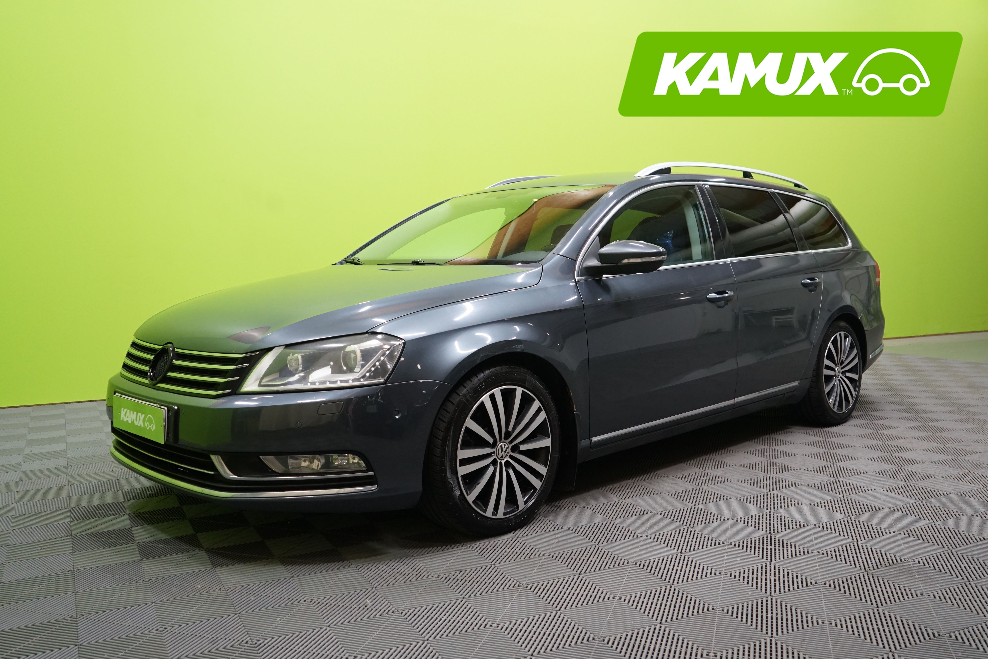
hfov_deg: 61.9
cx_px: 494
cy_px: 330
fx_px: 823
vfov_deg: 43.6
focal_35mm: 30
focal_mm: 30
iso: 2000
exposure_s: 1/160
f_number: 4.5
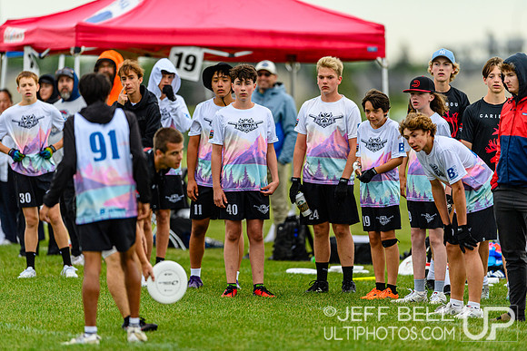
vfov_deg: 3.4
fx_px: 5857
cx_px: 264
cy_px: 176
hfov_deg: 5.2
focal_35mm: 400
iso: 800
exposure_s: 1/1250
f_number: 3.2
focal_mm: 400
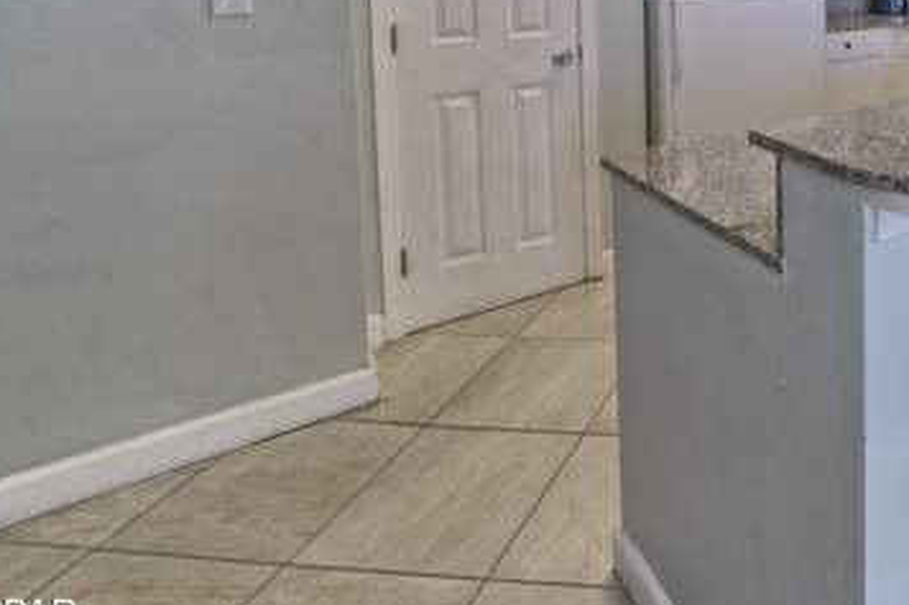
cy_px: -6
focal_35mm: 27
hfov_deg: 55.3
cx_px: 868
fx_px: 681
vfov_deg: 41.4
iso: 500
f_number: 8
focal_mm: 12
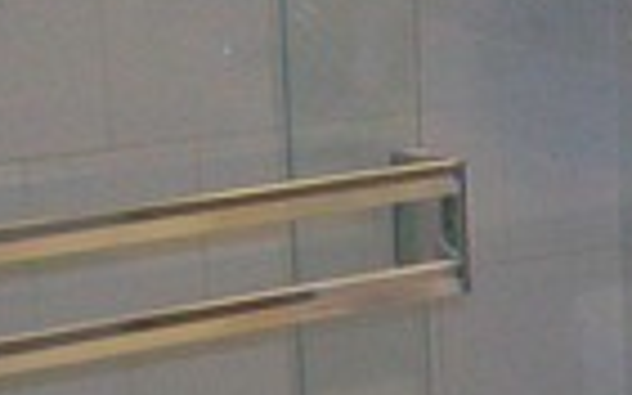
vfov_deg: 8.3
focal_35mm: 154
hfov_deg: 11.9
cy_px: 584
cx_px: 1336
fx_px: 2651
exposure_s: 1/60
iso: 120
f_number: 2.8
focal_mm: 5.7
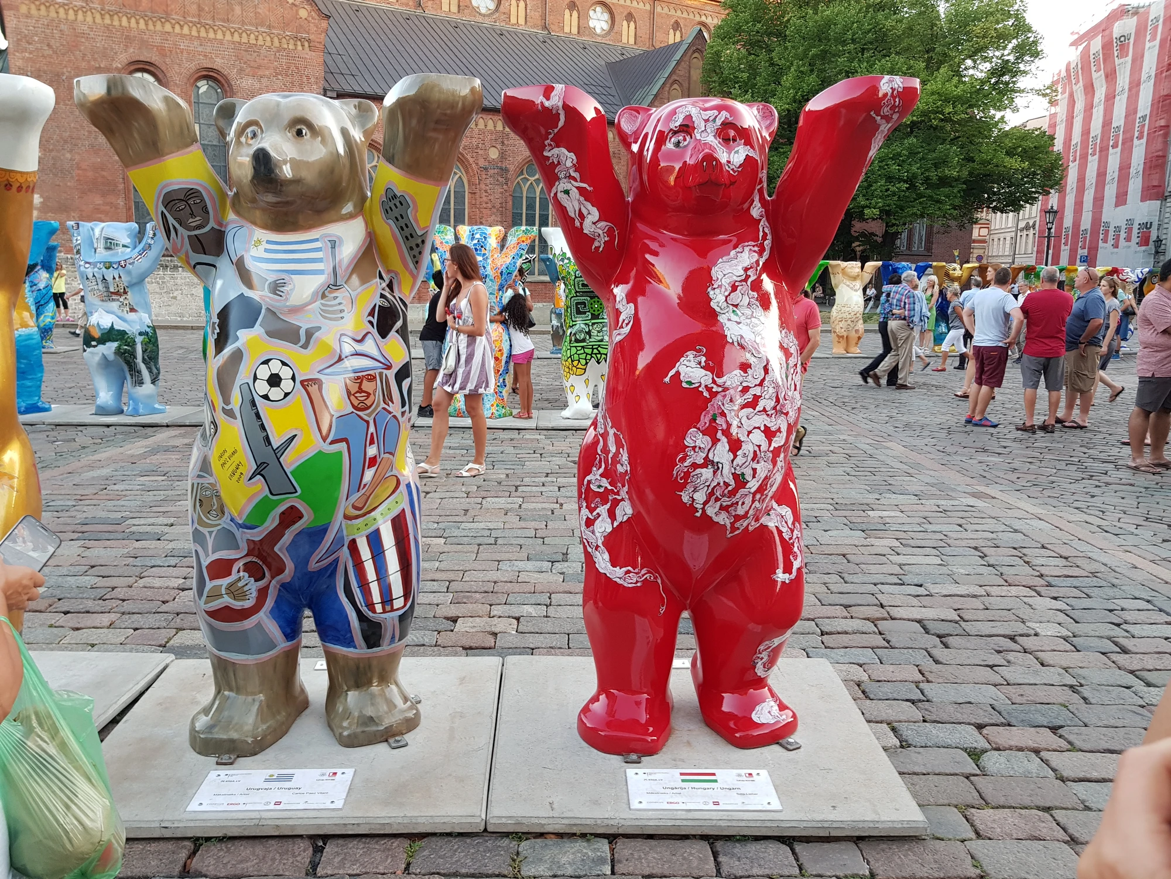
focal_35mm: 26
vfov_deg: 53.1
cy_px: 440
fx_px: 880
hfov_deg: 67.3
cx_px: 586
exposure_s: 1/50
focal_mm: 4.2
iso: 50
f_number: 1.7
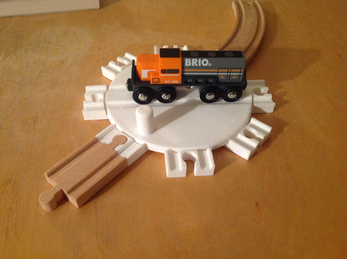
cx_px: 174
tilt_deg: -45.6
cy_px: 130
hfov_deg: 52.7
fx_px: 350
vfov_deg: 40.6
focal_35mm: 35
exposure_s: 1/15
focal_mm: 4.28
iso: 400
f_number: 2.4
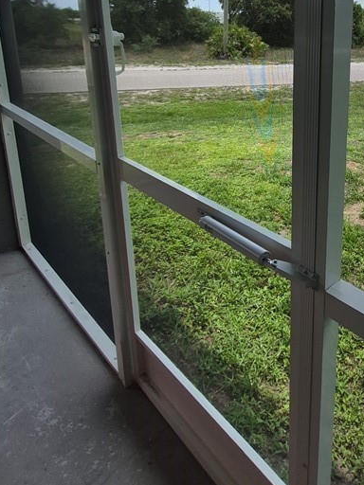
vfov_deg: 61.8
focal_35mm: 26
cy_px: 98
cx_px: 300
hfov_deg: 49.4
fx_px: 365
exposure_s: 1/1004
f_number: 2.2
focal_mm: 1.74
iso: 40
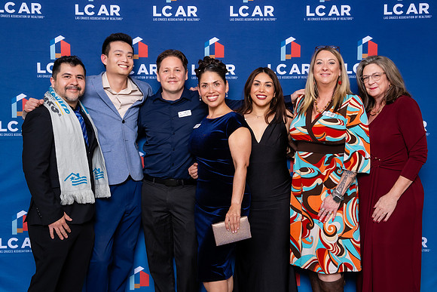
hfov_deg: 38.2
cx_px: 220
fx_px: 630
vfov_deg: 26.0
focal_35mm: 52
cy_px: 139
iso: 500
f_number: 5.6
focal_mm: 43
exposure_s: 1/200
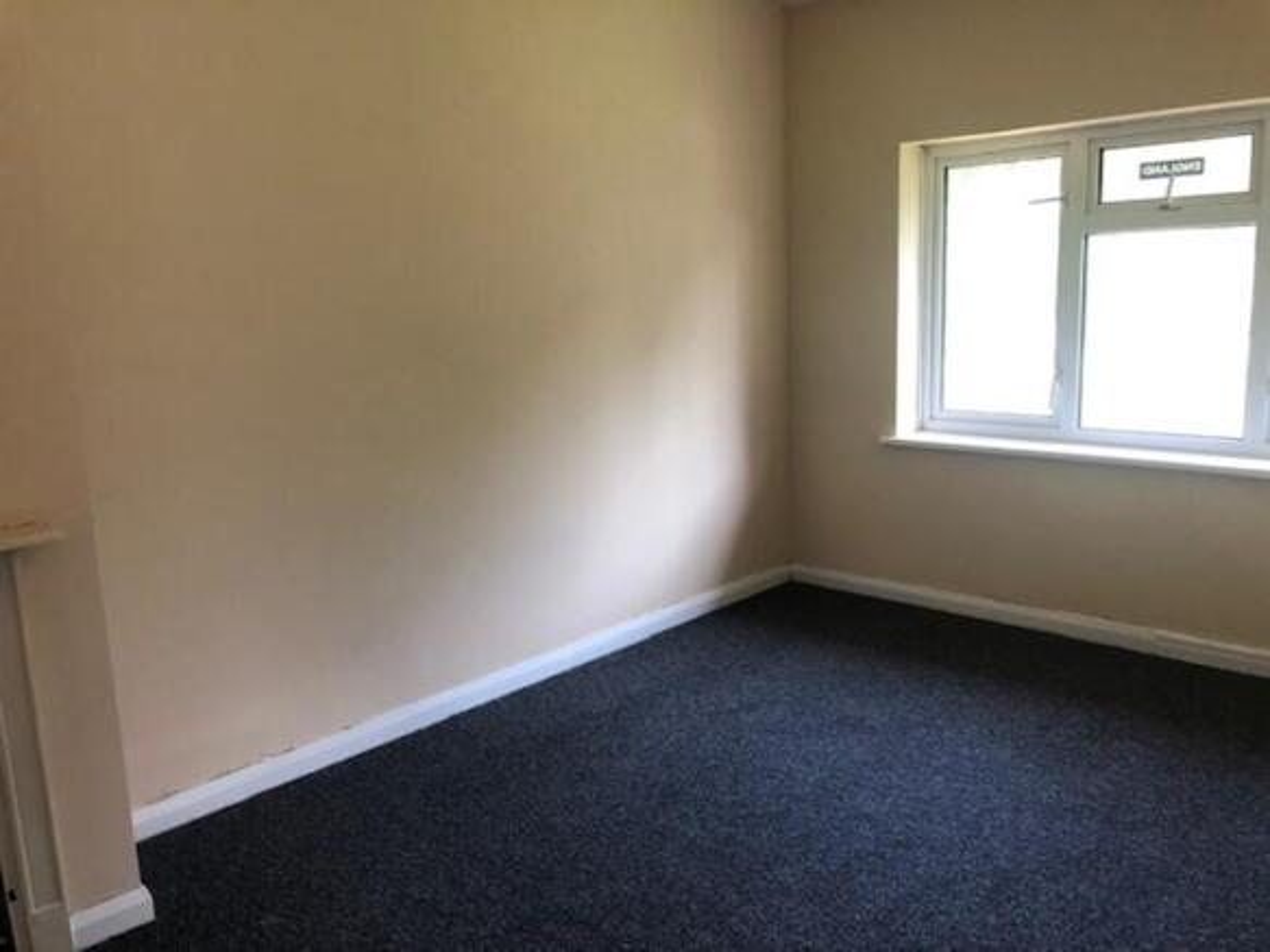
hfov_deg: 63.5
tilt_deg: -10.6
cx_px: 635
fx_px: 1027
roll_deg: +3.2
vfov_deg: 49.7
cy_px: 476
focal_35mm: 28
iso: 32
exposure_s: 1/30
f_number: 1.8
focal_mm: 4
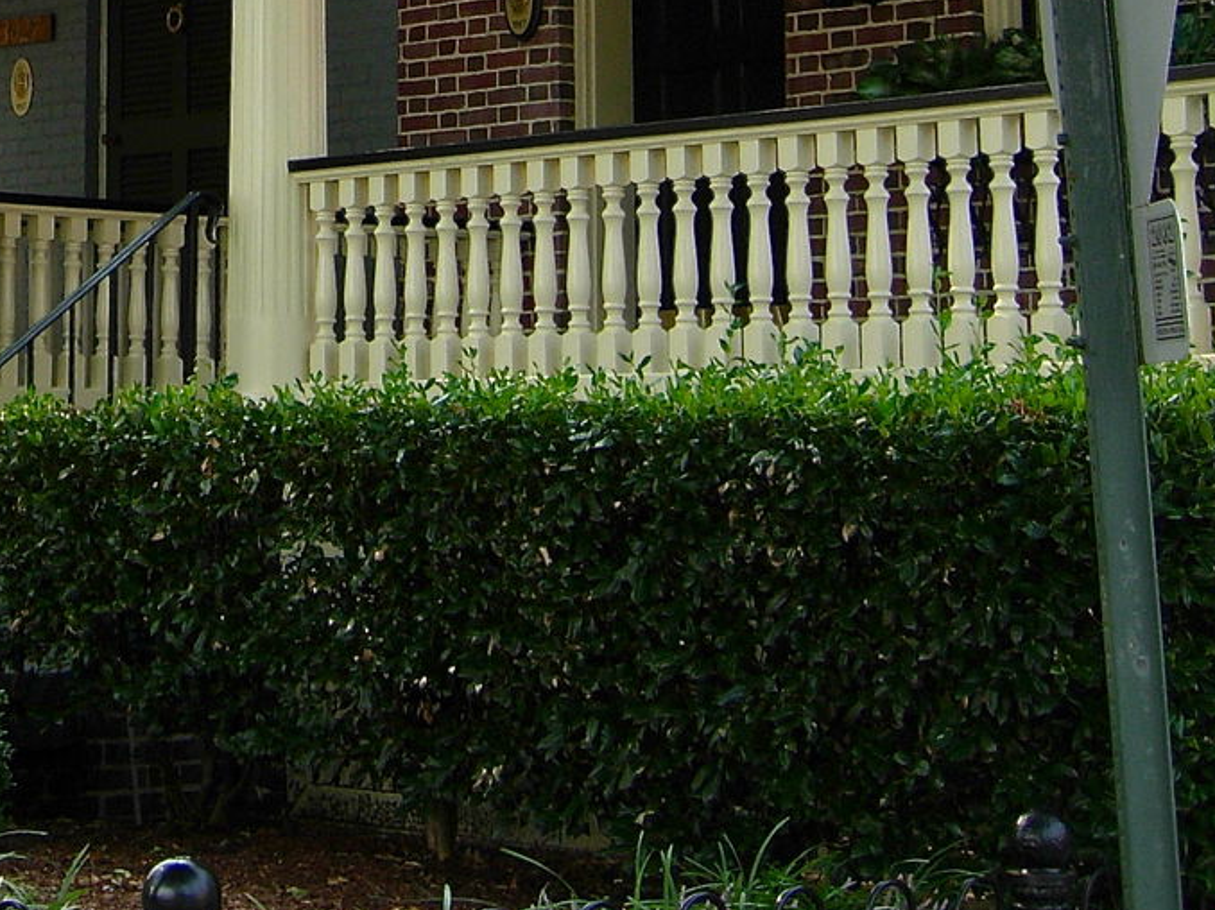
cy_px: -253
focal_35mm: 102
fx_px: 3579
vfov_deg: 14.0
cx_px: -57
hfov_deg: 18.7
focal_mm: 7.5
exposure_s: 1/117
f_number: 3.4
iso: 50
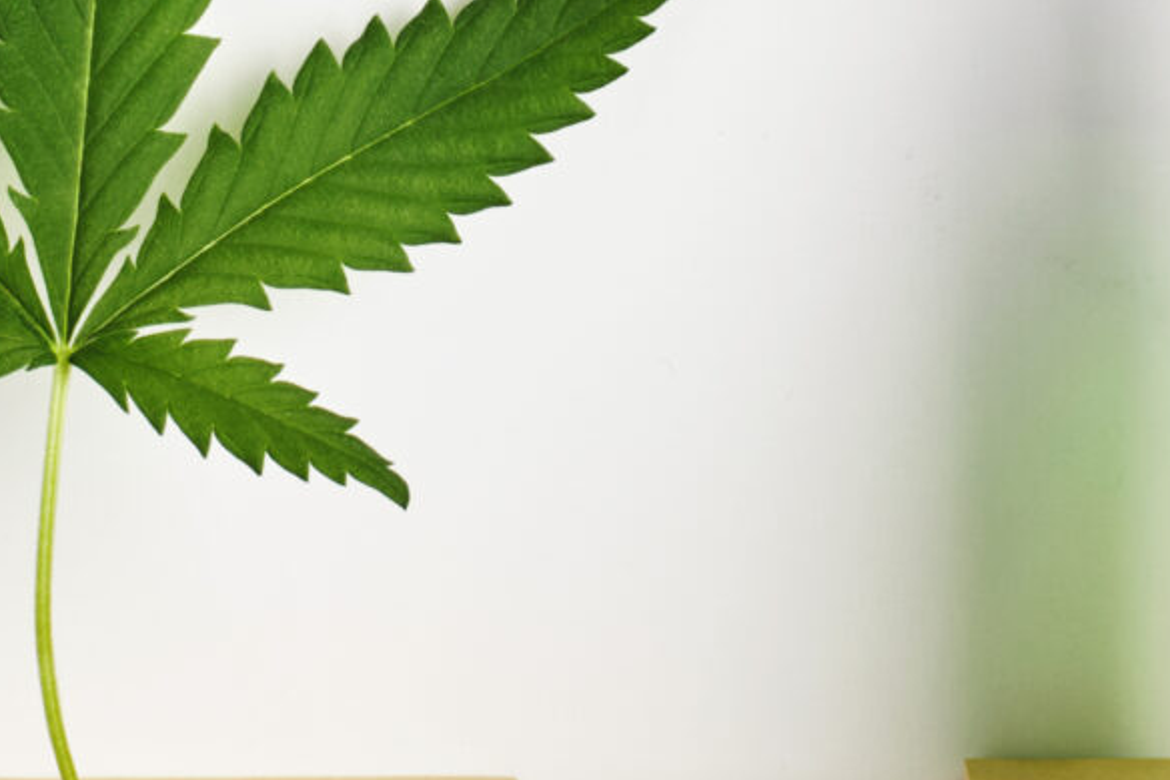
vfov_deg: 4.2
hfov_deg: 6.3
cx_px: 457
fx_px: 10689
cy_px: -181
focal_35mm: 329
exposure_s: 1/125
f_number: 9
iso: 100
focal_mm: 50
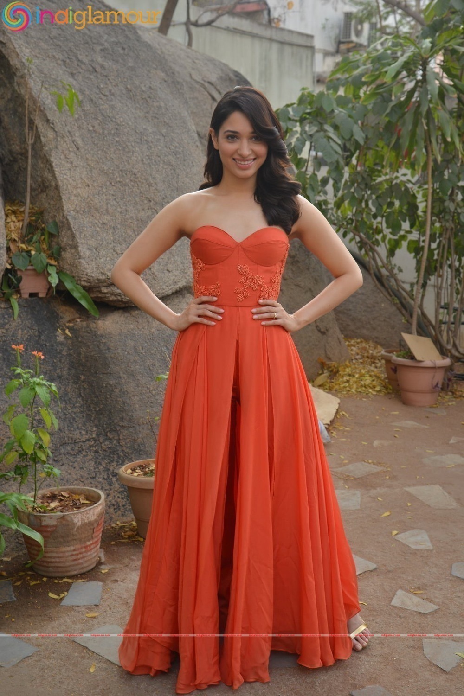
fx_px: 890
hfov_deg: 29.2
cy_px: 348
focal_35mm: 46
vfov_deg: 42.8
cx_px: 232
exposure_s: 1/125
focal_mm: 46
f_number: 5.6
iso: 500
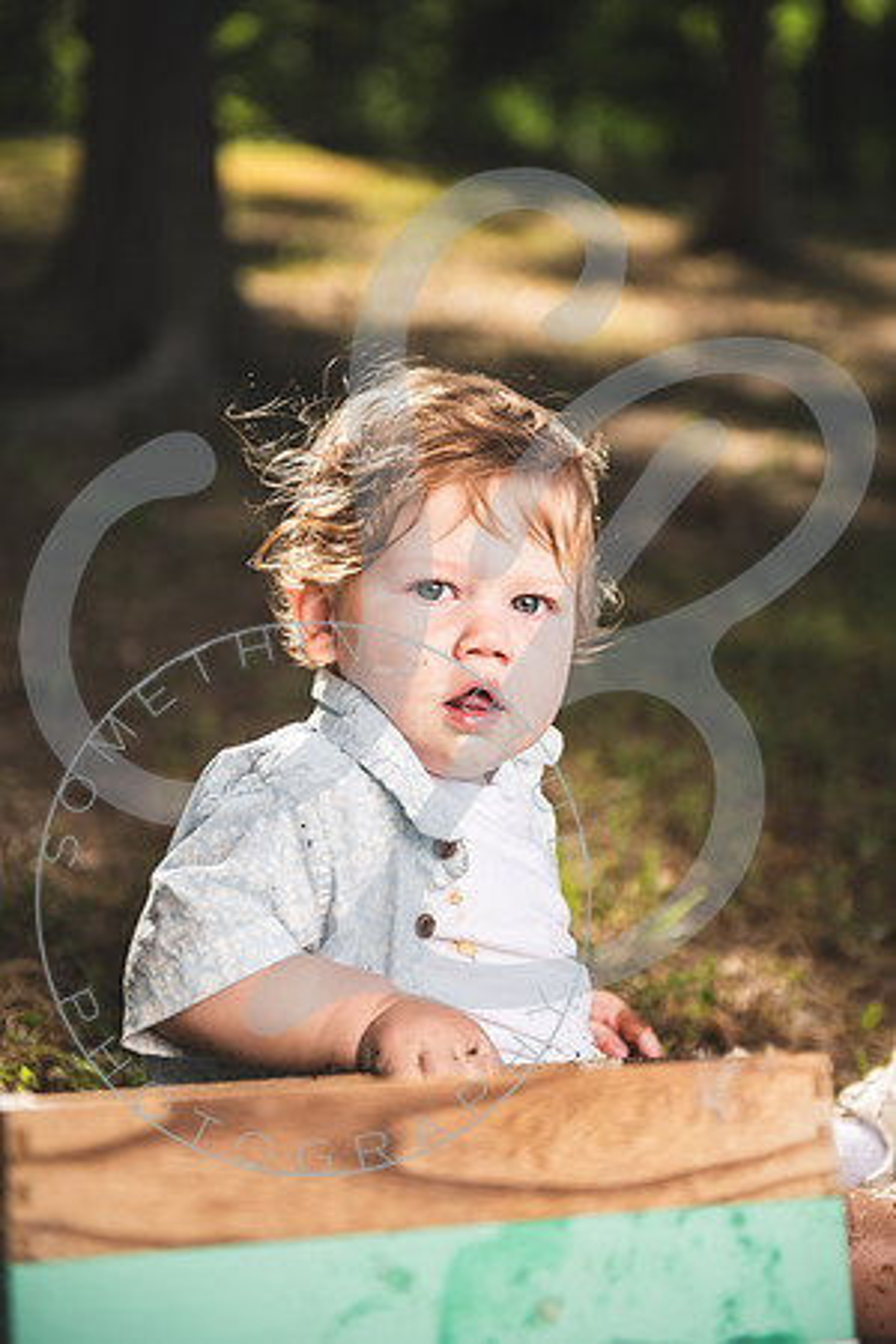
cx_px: 448
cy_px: 672
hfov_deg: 20.6
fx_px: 2464
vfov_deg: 30.5
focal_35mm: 66
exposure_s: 1/800
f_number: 2.8
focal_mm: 66
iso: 100
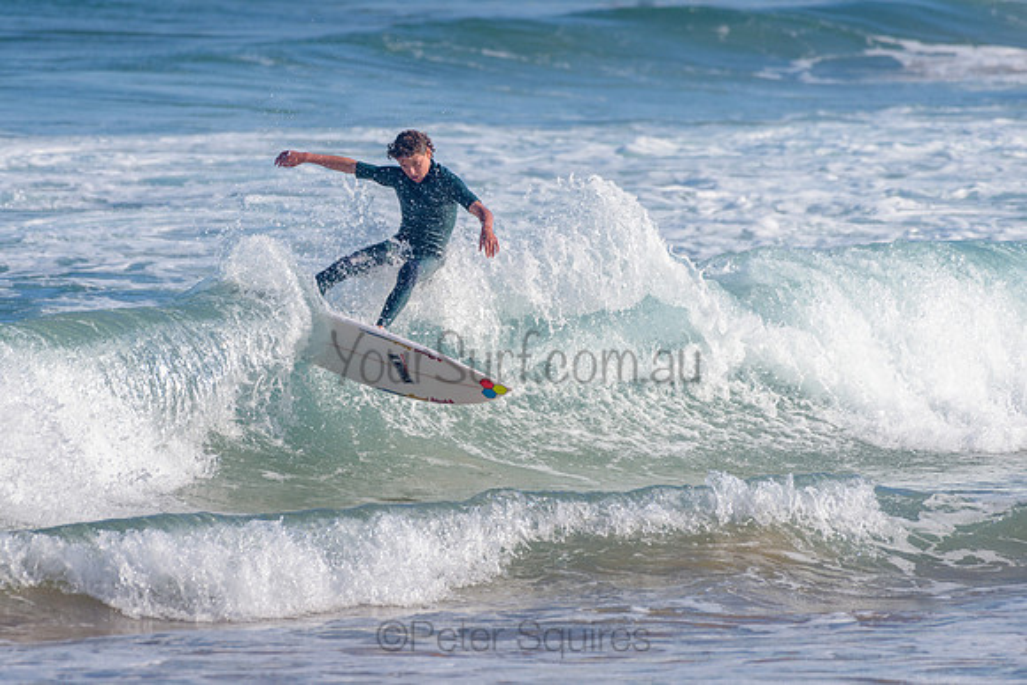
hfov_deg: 3.4
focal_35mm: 613
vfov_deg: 2.2
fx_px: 17497
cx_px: 408
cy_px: 361
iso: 180
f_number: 5.6
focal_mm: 500
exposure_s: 1/2000
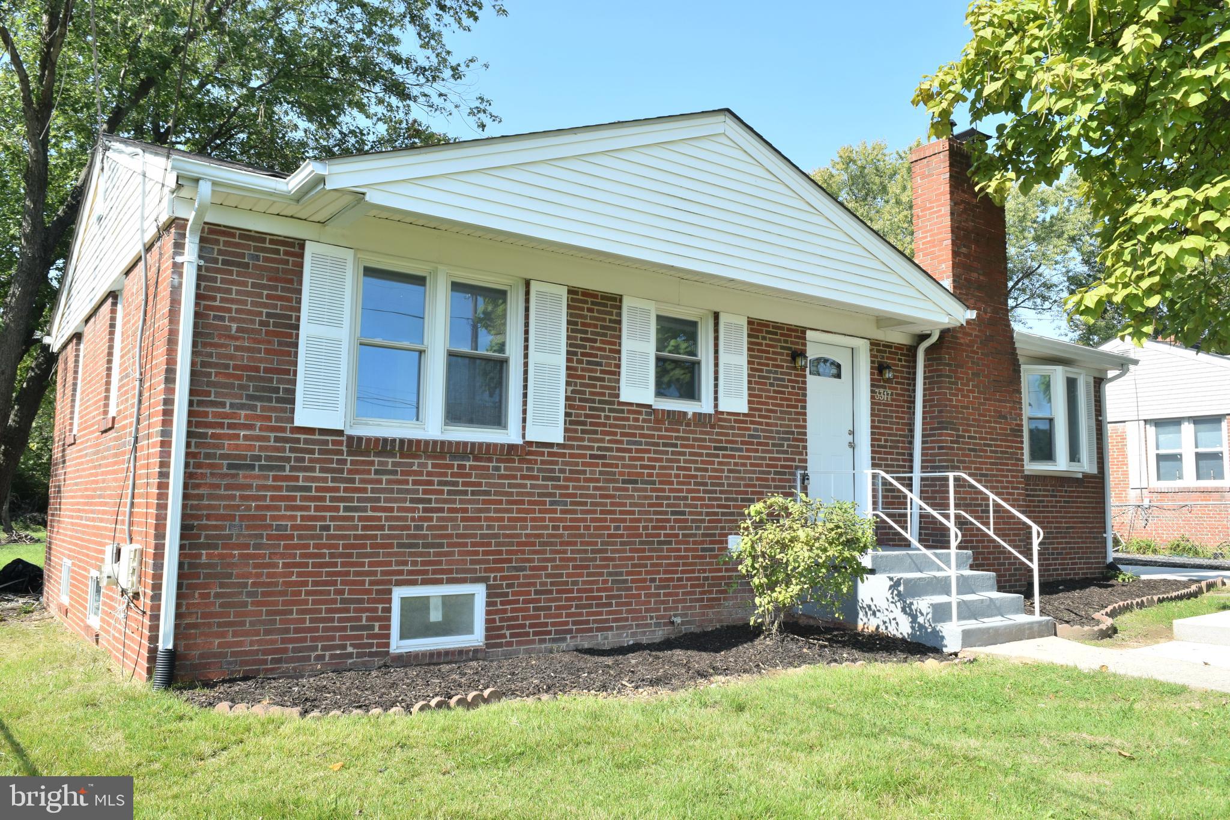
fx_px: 923
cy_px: 410
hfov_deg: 67.4
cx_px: 615
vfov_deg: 47.9
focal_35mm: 27
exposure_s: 1/250
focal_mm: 18
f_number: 8
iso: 200
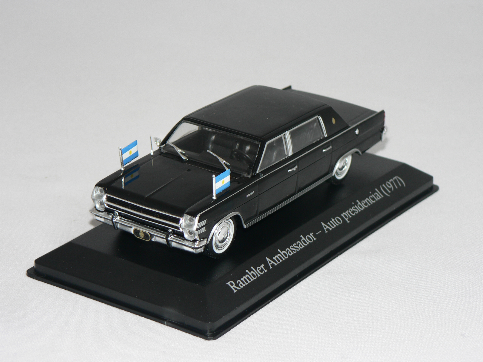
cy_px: 181
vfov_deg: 13.0
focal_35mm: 114
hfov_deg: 17.3
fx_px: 1591
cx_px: 242
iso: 80
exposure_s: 1/60
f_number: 3.2
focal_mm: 19
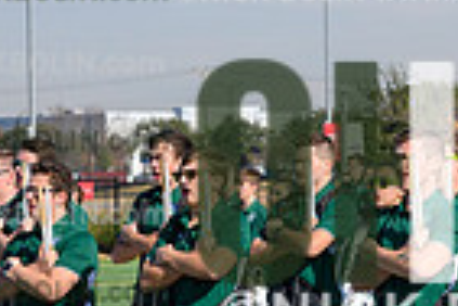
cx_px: 426
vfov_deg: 5.1
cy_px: 216
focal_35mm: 271
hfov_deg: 7.6
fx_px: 3447
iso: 125
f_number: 4
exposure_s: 1/2500
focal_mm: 66
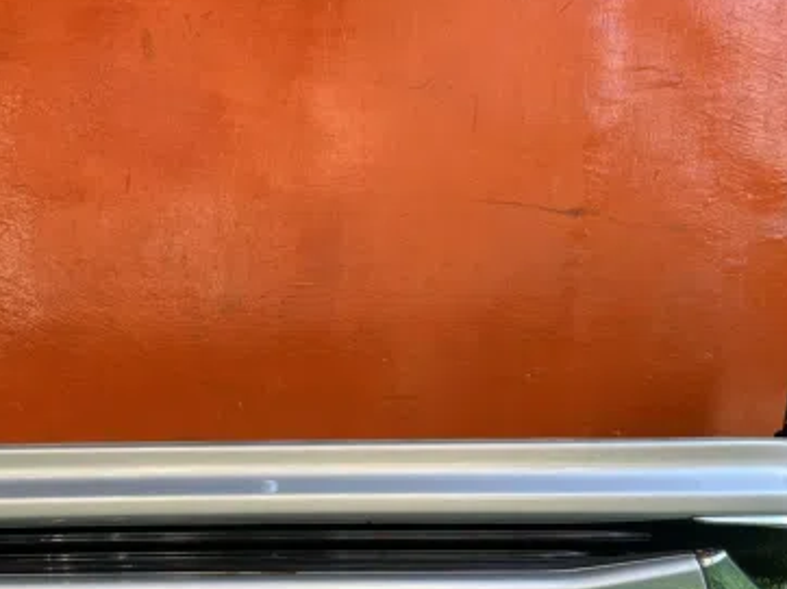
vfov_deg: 30.8
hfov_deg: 40.7
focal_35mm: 46
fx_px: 1045
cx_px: 252
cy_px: 463
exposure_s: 1/130
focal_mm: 5.7
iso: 32
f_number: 1.5
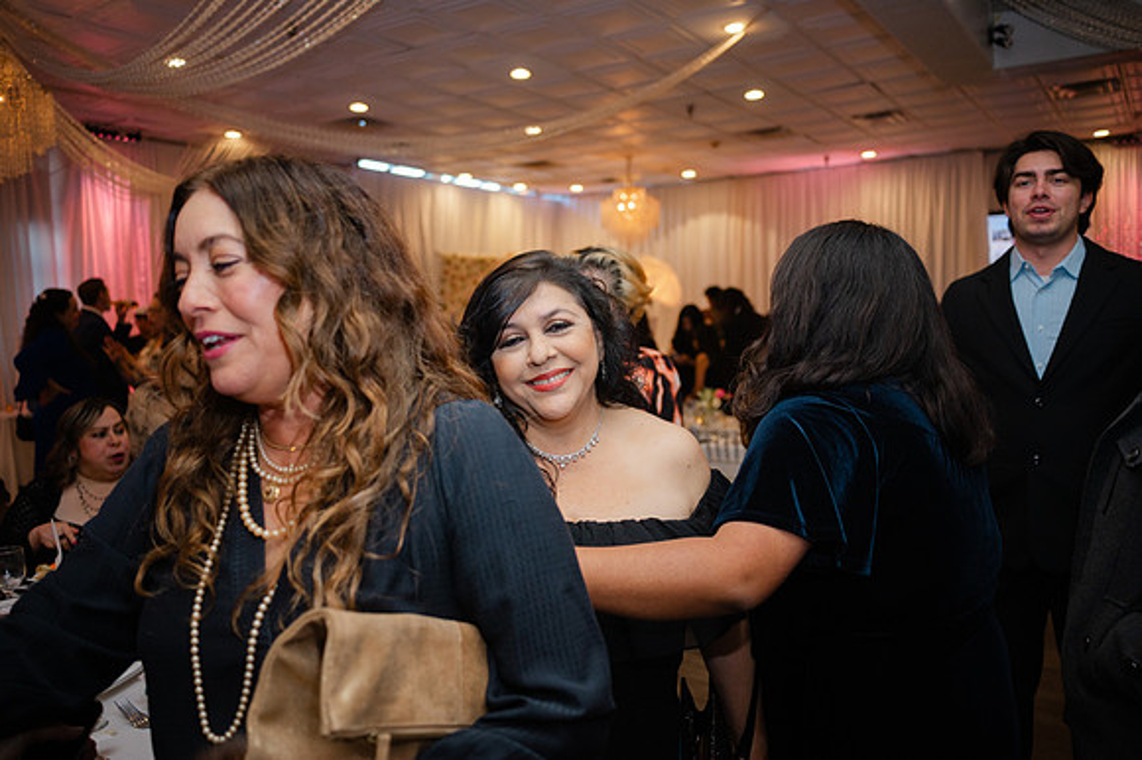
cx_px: 571
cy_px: 380
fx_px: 888
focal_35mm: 28
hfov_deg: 65.5
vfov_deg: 46.4
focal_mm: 28
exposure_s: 1/160
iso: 400
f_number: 2.8
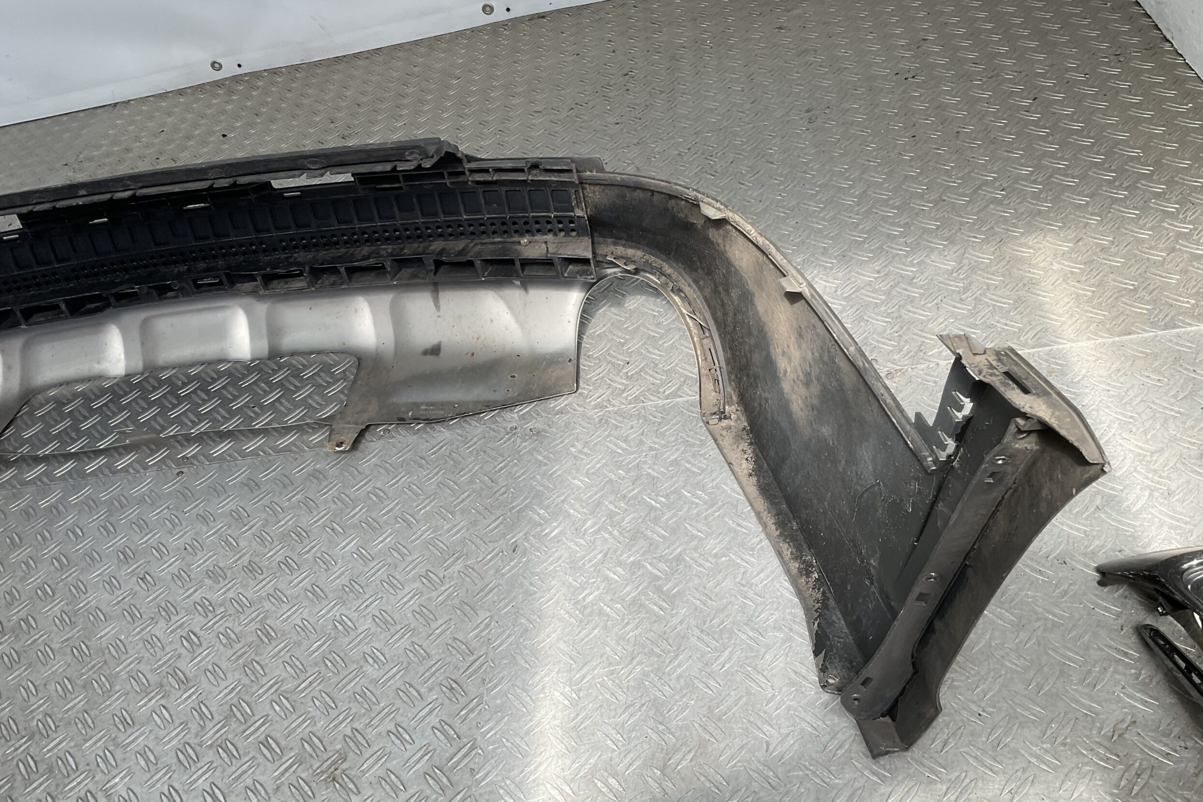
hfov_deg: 60.3
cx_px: 592
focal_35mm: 31
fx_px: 1036
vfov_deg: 42.3
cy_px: 413
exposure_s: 1/325
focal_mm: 3
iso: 16
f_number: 1.8
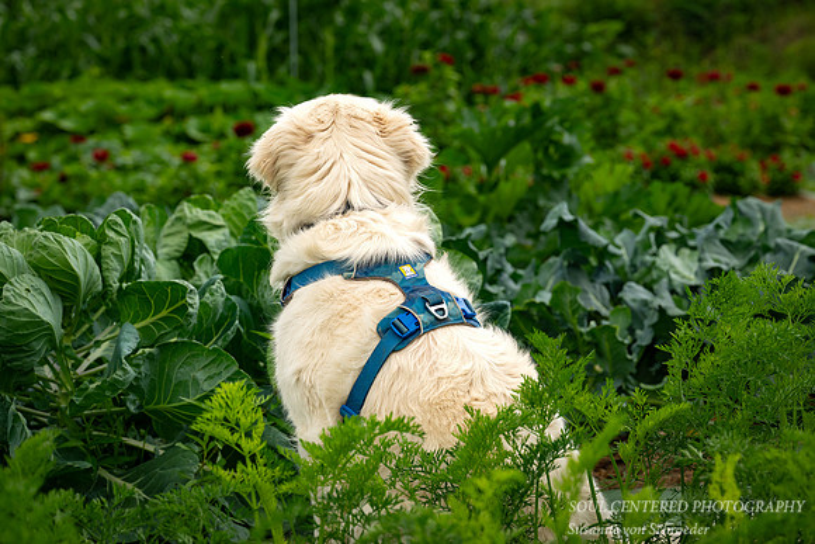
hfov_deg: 19.0
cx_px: 397
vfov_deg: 12.7
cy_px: 266
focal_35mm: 108
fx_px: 2439
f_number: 6.3
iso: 500
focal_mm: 105
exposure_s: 1/320
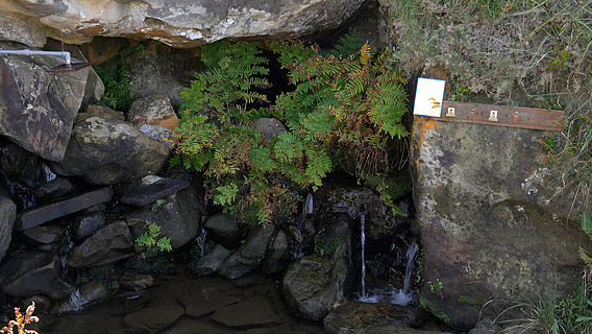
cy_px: 195
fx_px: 738
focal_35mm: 47
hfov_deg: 43.7
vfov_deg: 25.4
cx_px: 295
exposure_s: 1/60
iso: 200
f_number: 5.6
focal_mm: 44
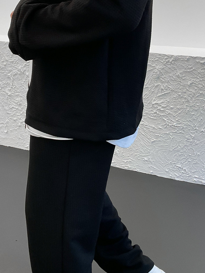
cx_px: 100
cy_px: 97
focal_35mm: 58
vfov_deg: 33.0
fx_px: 458
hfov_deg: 25.2
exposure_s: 1/100
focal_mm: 3
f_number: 1.8
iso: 64
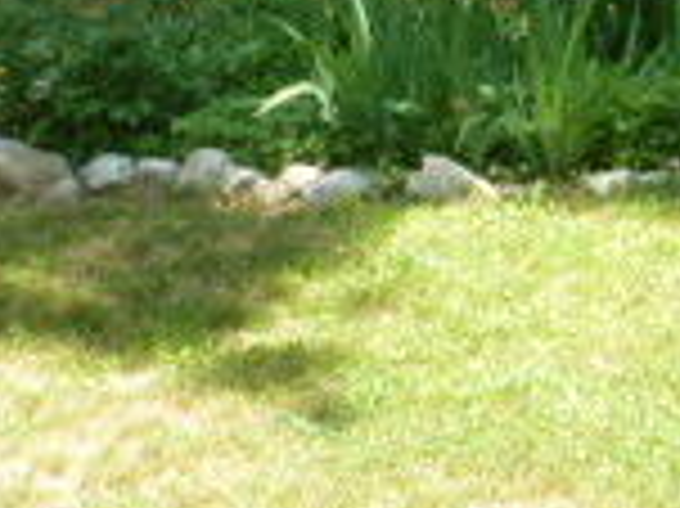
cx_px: 1045
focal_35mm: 140
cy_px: -463
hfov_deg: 13.3
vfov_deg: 9.9
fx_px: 2748
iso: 100
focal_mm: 5.9
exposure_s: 1/125
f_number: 3.6
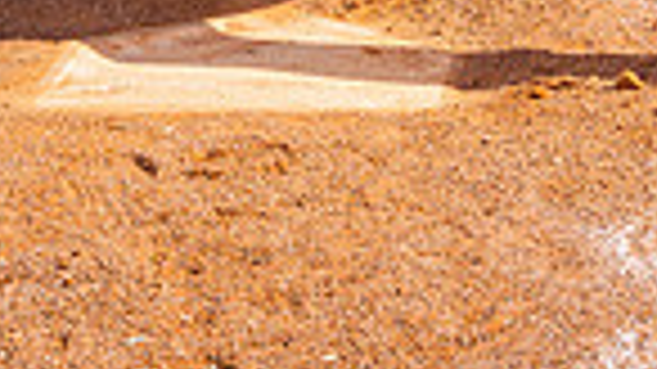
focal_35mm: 142
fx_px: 2473
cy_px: -585
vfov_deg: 7.8
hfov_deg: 15.1
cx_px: 387
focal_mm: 44
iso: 100
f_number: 11
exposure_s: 1/125
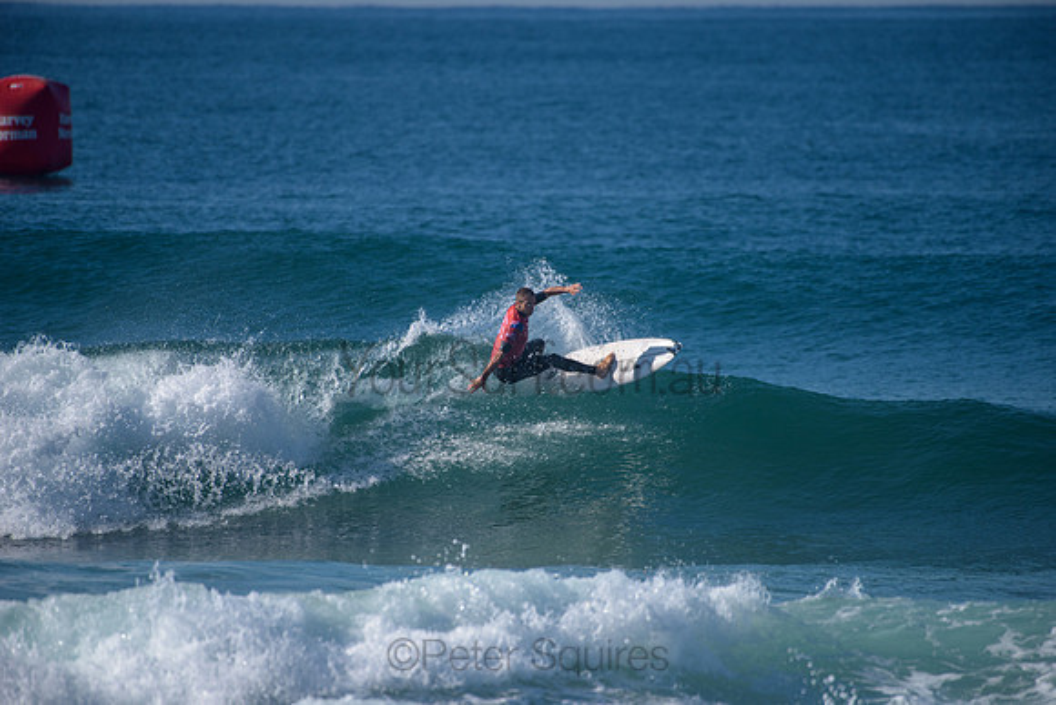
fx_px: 14669
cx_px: 528
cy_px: 352
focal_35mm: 500
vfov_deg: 2.8
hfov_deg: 4.1
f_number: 5.6
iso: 160
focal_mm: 500
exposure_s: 1/2000
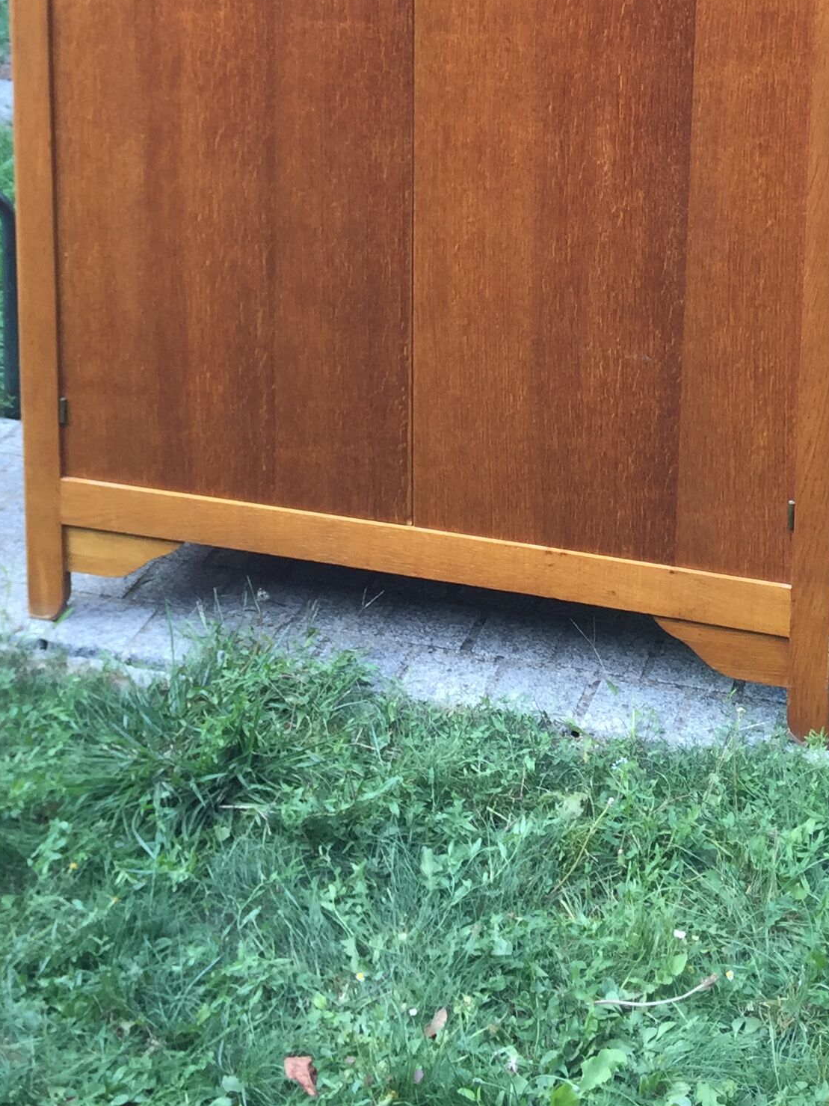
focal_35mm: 64
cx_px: 505
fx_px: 2044
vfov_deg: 27.9
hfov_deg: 22.9
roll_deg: -1.4
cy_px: -83
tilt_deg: -11.4
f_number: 2.2
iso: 32
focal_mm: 4.15
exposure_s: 1/50
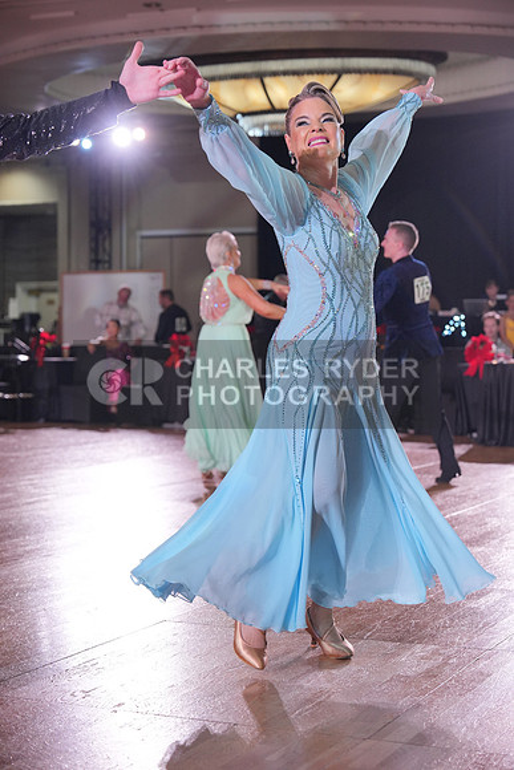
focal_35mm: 70
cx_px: 257
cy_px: 385
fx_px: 1498
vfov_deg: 28.8
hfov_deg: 19.5
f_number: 4
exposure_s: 1/500
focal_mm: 70
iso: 2000
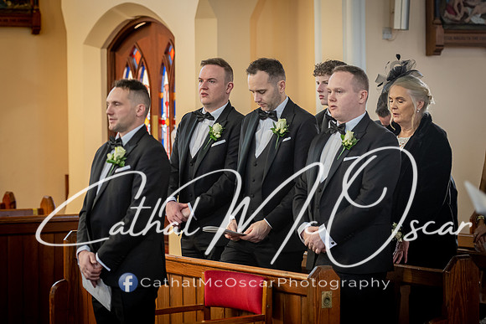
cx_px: 218
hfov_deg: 18.1
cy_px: 141
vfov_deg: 12.1
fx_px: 1527
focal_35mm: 113
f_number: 2.8
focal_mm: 100
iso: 1250
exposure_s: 1/125
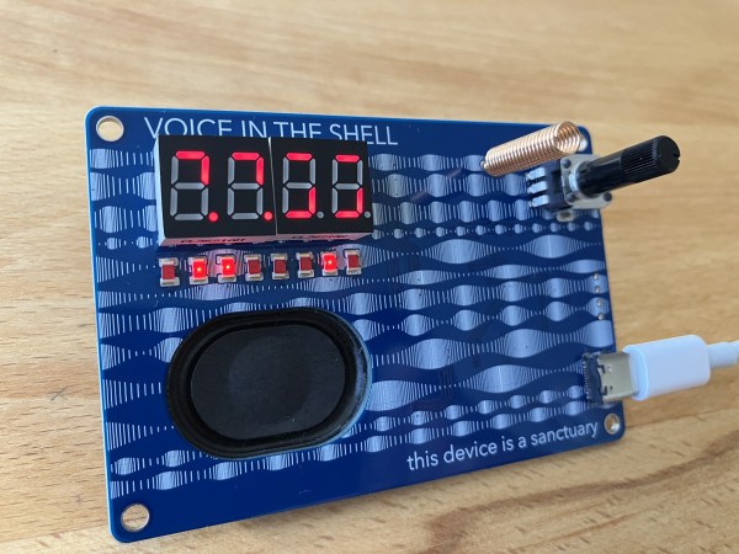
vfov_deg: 49.7
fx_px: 598
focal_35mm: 28
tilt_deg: -48.5
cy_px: 277
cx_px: 370
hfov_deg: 63.4
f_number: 1.8
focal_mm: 3.99
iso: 200
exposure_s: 1/60
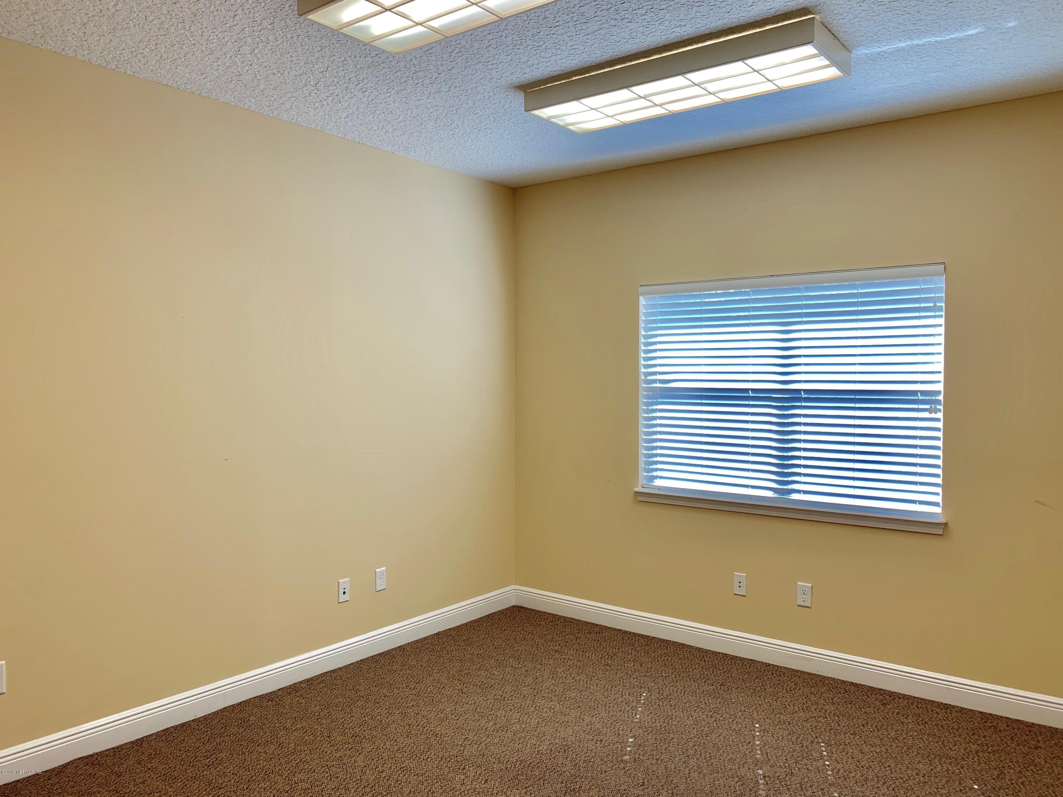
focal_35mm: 26
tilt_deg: -1.8
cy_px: 398
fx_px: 798
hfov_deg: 67.3
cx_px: 532
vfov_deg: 53.1
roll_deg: -0.8
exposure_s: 1/120
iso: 32
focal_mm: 4.25
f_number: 1.8
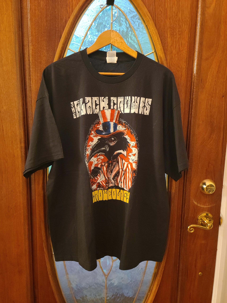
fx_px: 245
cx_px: 114
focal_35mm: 28
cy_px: 152
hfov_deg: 49.7
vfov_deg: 63.4
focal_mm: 5.9
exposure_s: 1/17
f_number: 2
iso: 640
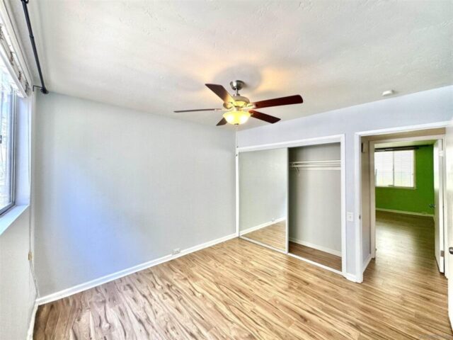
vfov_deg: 85.7
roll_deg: -0.4
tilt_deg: -0.3
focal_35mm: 14
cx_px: 226
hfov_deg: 102.1
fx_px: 183
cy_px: 170
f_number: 2.2
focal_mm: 2.22
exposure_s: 1/120
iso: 125
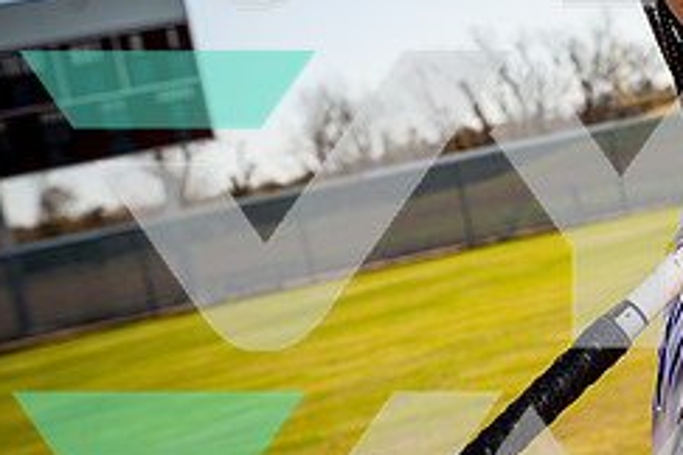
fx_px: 1859
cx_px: 736
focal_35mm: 98
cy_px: 201
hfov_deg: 20.0
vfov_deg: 14.0
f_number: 7.1
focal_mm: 41
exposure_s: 1/250
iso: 100
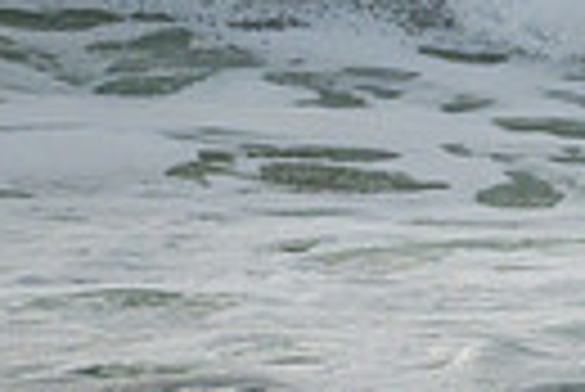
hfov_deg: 0.6
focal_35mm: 3570
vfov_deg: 0.4
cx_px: 616
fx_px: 58077
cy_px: -182
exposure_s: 1/2500
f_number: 11
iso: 1100
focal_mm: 800
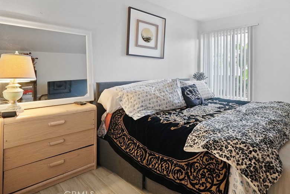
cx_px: 184
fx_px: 174
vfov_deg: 57.3
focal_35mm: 22
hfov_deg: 77.8
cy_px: 73
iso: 3200
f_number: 4
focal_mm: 16.5
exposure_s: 1/25
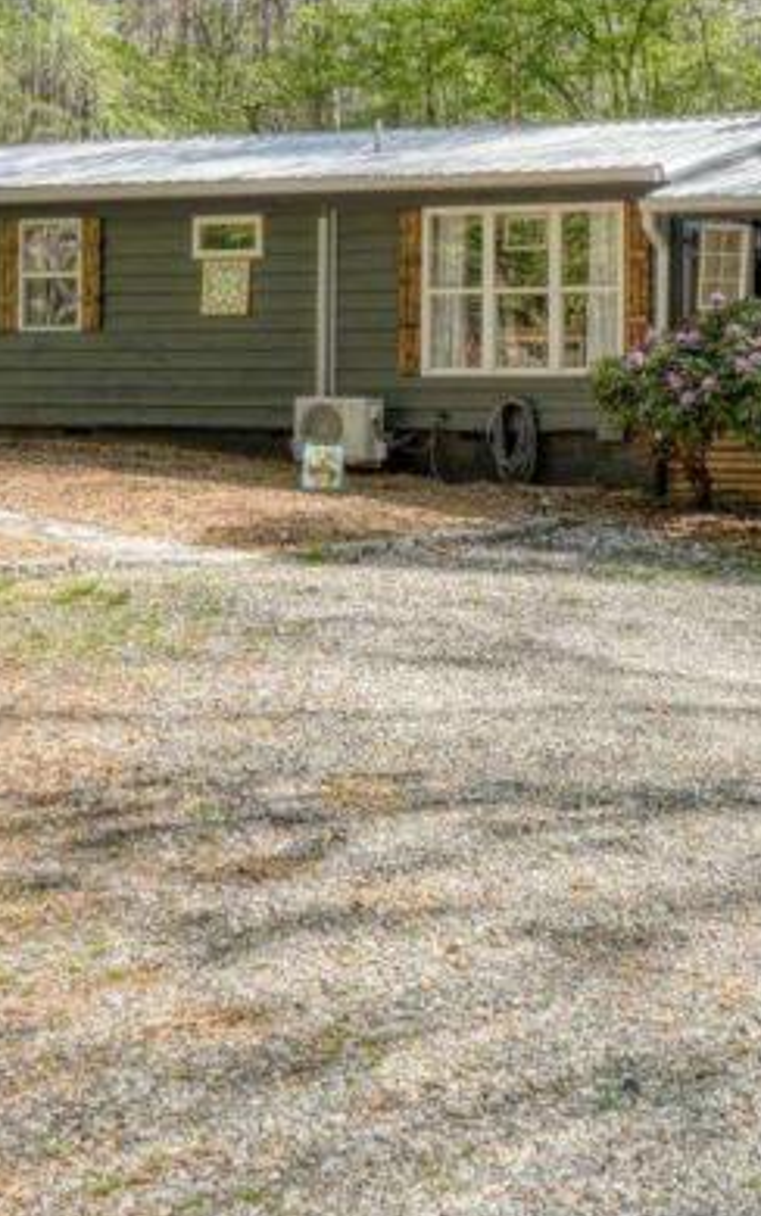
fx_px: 1558
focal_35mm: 47
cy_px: 443
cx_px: 1045
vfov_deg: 42.3
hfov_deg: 23.5
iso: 100
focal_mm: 10
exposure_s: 1/8
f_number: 9
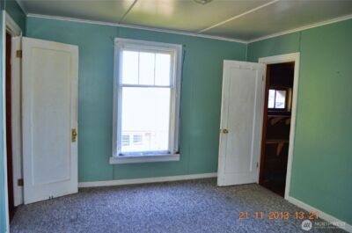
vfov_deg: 47.7
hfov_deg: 67.5
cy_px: 116
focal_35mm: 27
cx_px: 176
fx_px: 263
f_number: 3.5
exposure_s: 1/100
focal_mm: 18
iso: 400
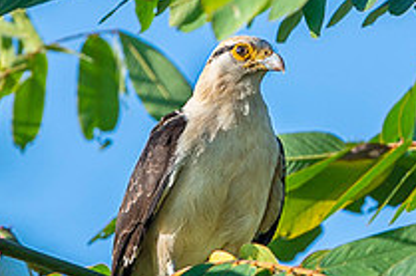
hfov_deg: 1.1
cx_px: 288
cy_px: 103
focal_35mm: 1924
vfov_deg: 0.7
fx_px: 22215
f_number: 4
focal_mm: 500
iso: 500
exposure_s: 1/2500
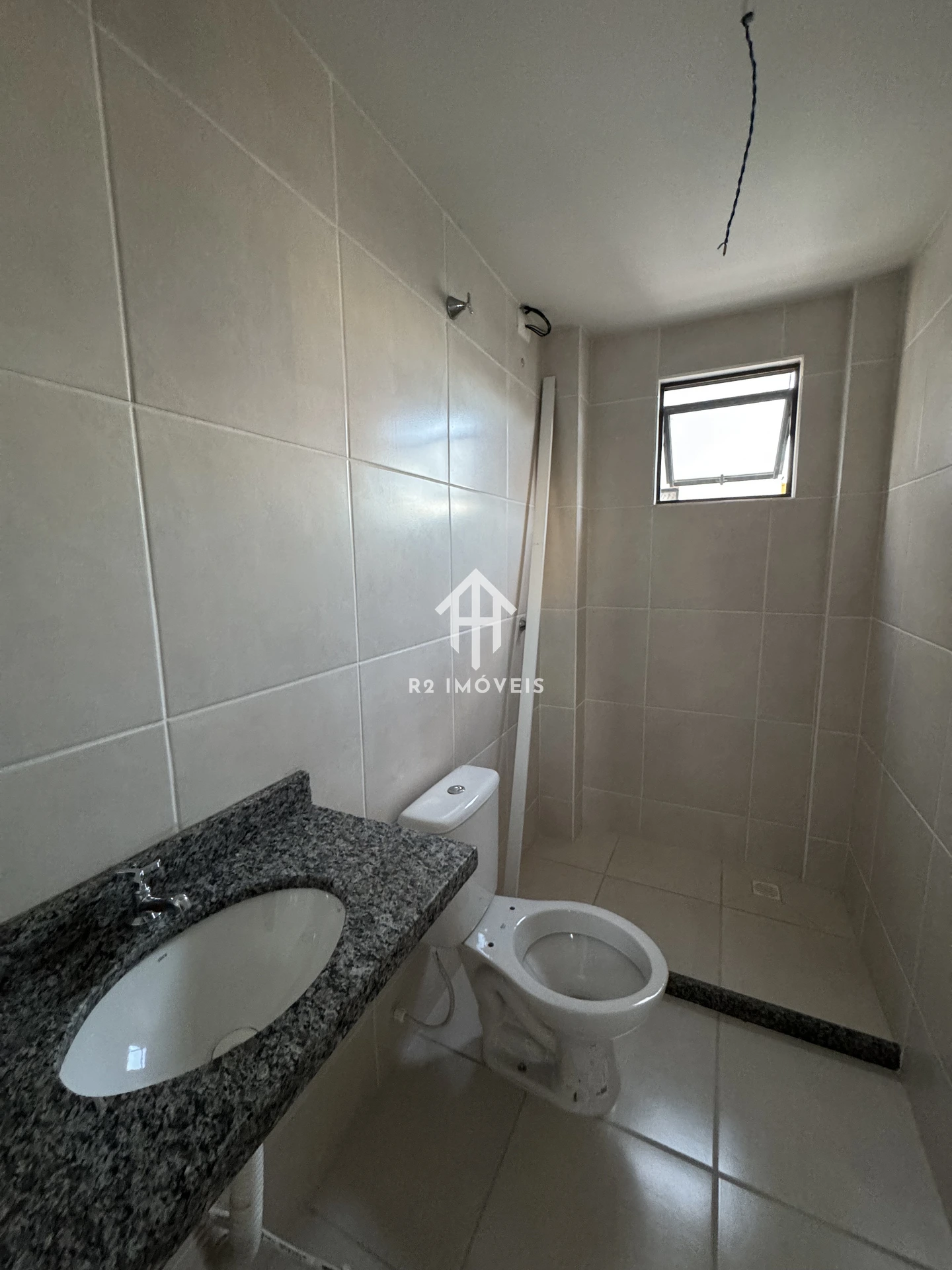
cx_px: 476
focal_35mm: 14
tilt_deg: -7.5
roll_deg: +1.2
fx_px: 513
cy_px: 635
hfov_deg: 85.7
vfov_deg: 102.1
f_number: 2.2
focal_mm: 2.22
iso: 640
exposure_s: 1/60
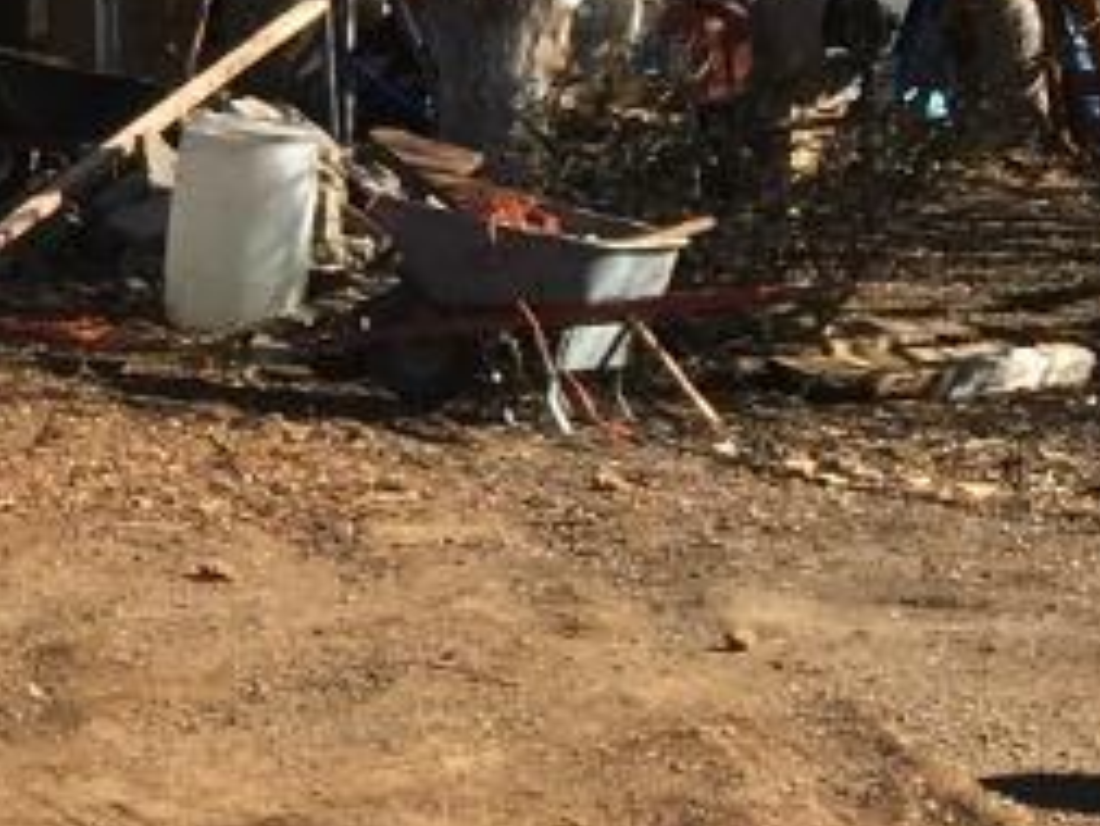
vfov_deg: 8.6
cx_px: -926
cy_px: 154
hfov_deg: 10.7
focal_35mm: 172
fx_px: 5468
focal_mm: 4.15
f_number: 2.2
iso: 25
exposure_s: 1/884
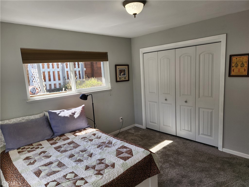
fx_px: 165
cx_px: 124
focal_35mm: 23
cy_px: 94
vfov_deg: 58.9
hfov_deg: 73.9
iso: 40
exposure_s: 1/180
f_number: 1.8
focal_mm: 5.4
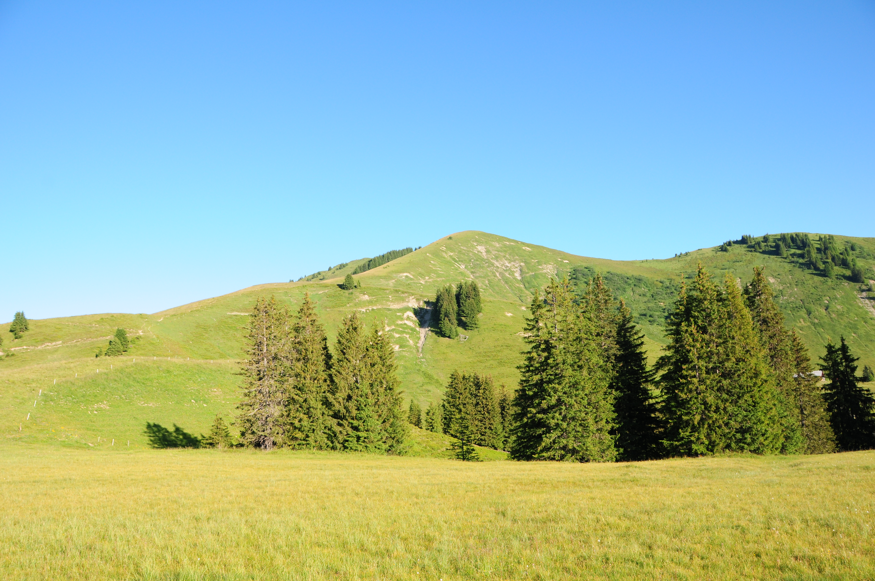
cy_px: 290
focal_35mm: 27
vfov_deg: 47.8
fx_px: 655
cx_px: 438
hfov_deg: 67.4
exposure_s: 1/250
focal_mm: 18
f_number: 8
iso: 200
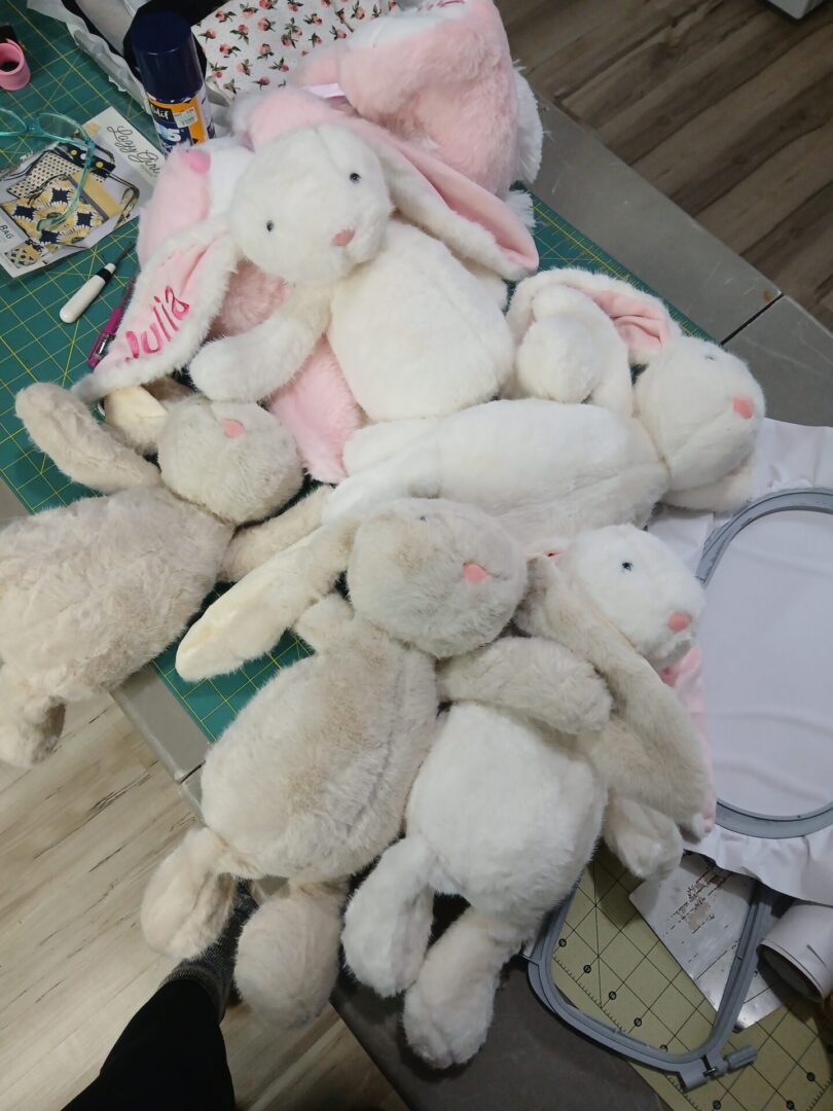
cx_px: 416
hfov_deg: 53.1
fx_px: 834
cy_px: 556
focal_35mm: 26
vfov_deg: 67.3
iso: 200
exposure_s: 1/60
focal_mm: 3.98
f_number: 1.8
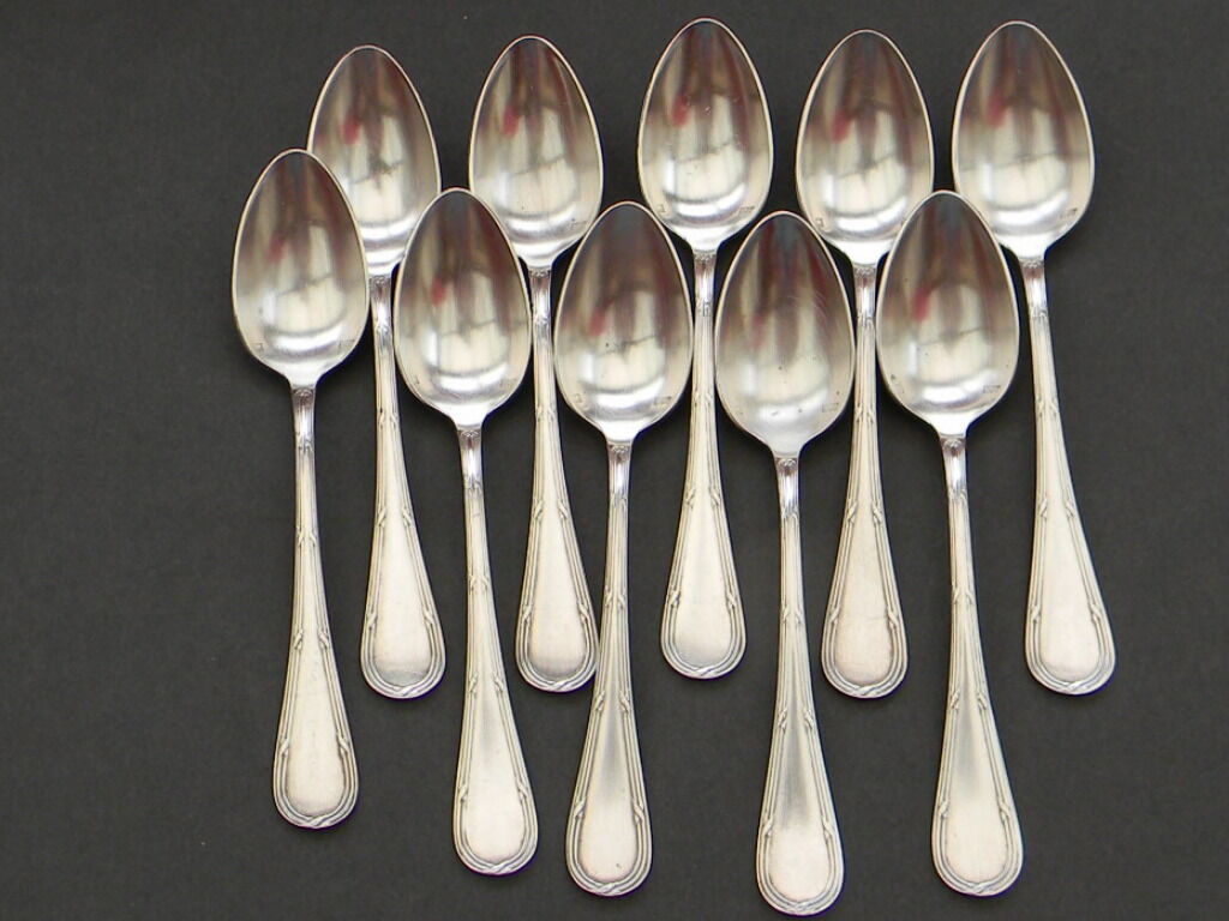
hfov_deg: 63.4
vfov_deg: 49.7
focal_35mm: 28
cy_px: 460
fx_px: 994
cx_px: 614
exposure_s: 1/77.3
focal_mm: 5
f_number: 3.5
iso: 80
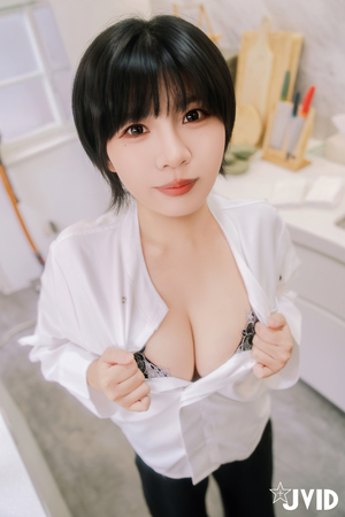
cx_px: 172
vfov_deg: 61.9
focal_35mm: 30
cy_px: 258
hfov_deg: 43.6
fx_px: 431
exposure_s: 1/100
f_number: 3.2
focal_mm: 30
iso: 500
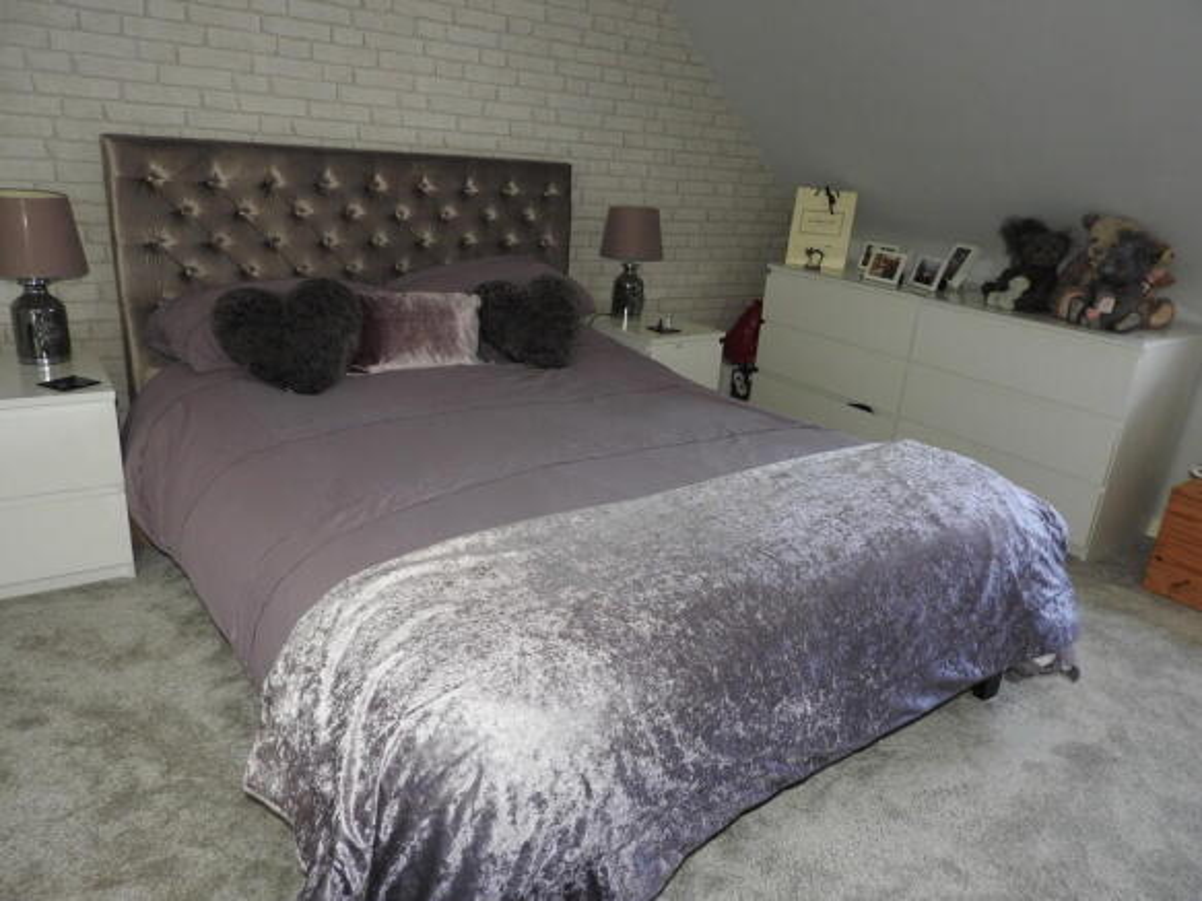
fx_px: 833
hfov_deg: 71.6
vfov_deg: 56.8
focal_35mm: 24
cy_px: 450
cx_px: 601
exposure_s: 1/30
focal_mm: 4.3
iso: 200
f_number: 3.3
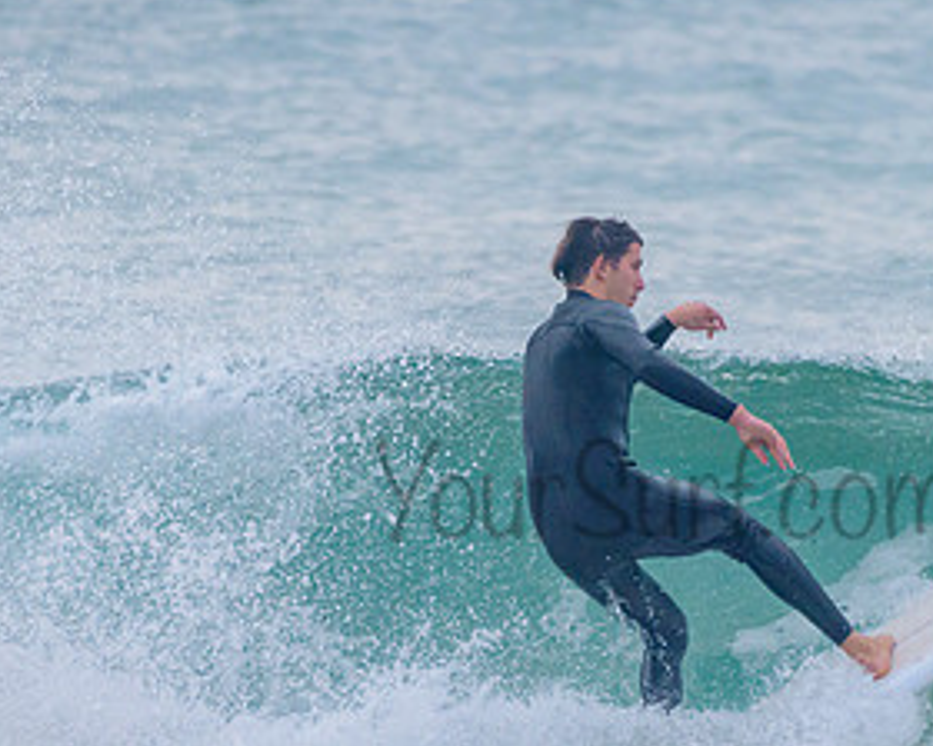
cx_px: 690
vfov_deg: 1.3
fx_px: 32970
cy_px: 449
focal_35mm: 1194
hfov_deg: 1.6
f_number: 5.6
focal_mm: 500
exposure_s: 1/1600
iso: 800
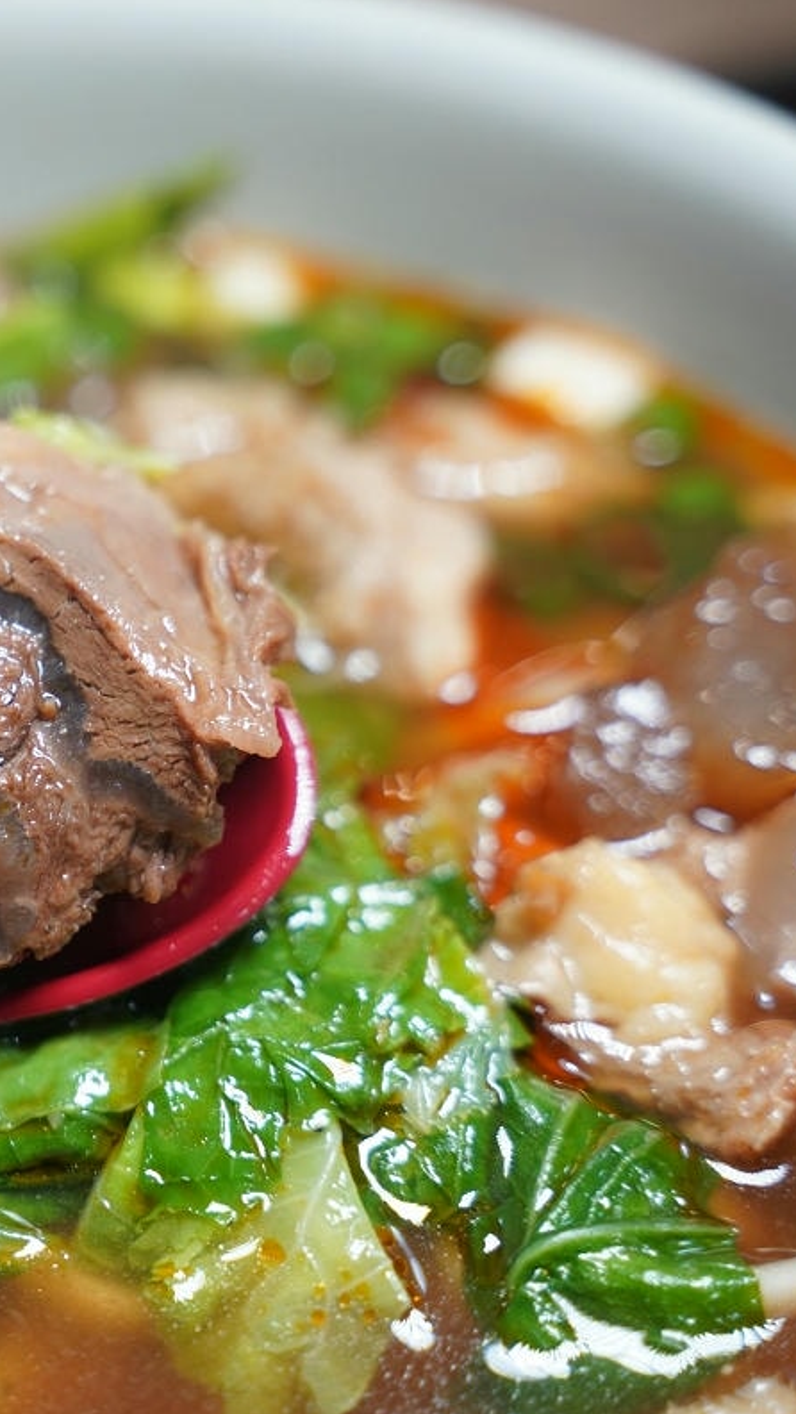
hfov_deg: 10.1
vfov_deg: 18.0
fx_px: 4461
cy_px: 703
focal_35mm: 119
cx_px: -136
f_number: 4
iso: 400
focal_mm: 75
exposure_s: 1/80
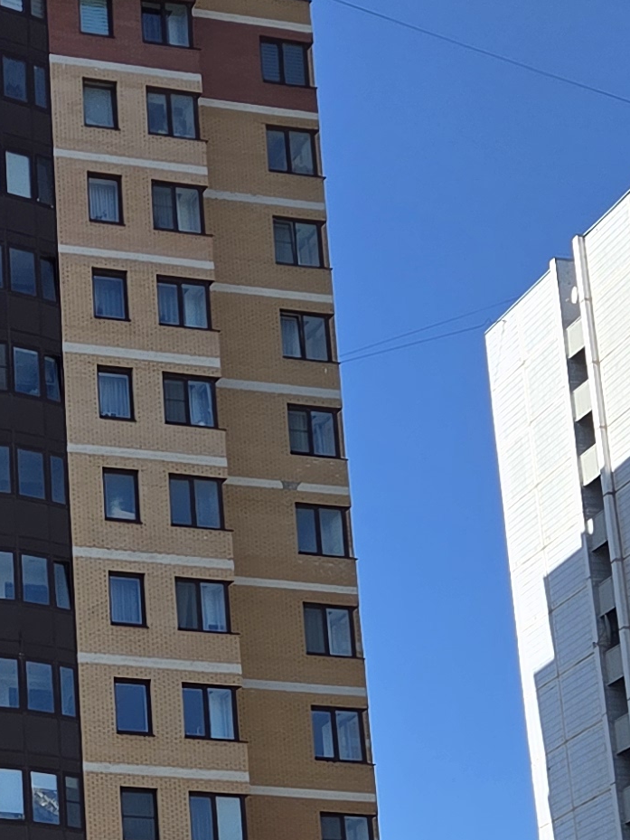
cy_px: 727
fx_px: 2402
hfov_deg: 14.4
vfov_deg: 19.5
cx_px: -170
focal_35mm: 99
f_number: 1.8
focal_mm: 5.4
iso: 80
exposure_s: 1/4087
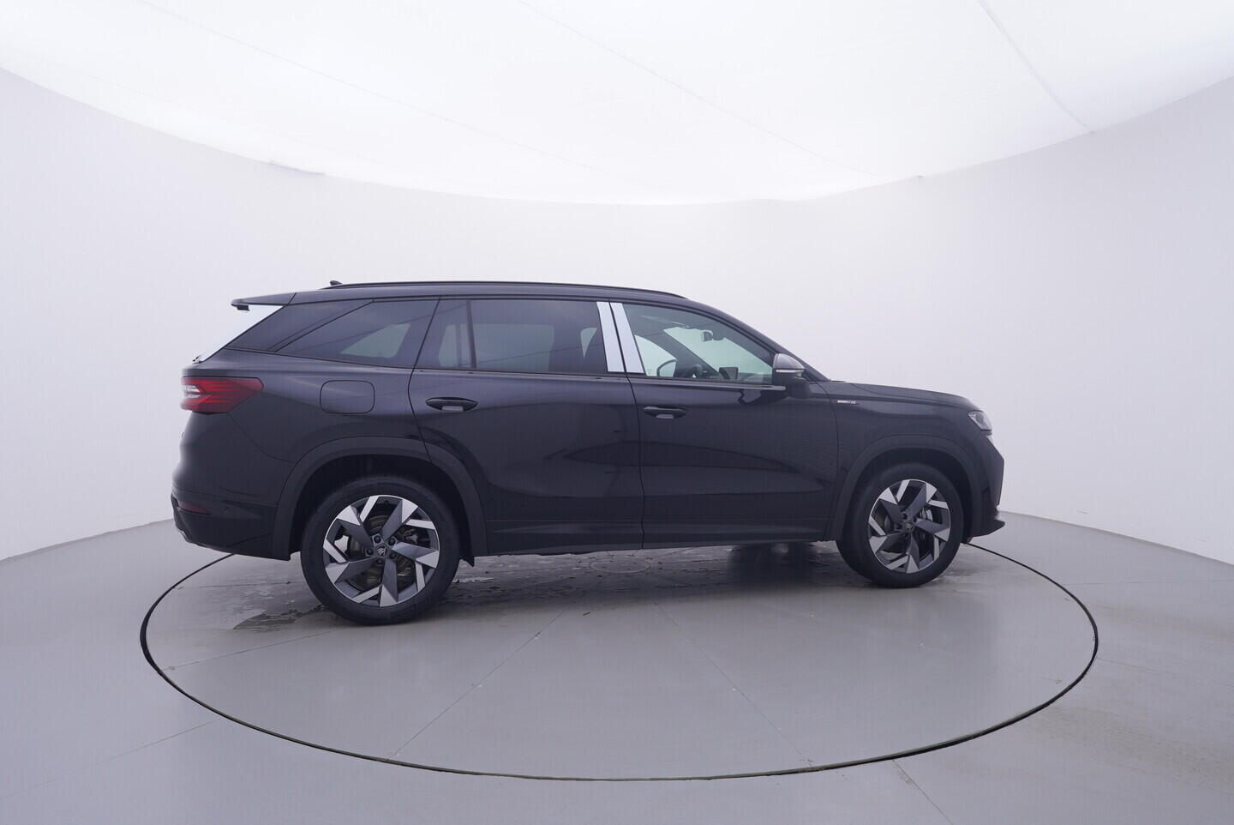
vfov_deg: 56.2
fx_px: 772
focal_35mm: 22
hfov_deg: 77.3
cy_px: 412
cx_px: 617
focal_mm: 15
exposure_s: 1/80
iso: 200
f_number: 5
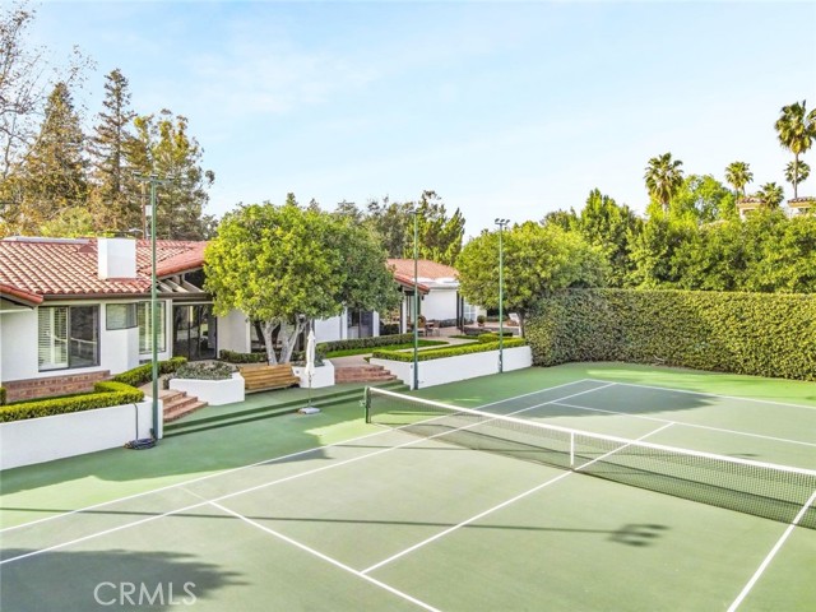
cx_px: 408
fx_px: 566
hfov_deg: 71.6
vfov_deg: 56.8
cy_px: 306
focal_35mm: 24
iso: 100
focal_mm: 4.5
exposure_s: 1/500
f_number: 2.8
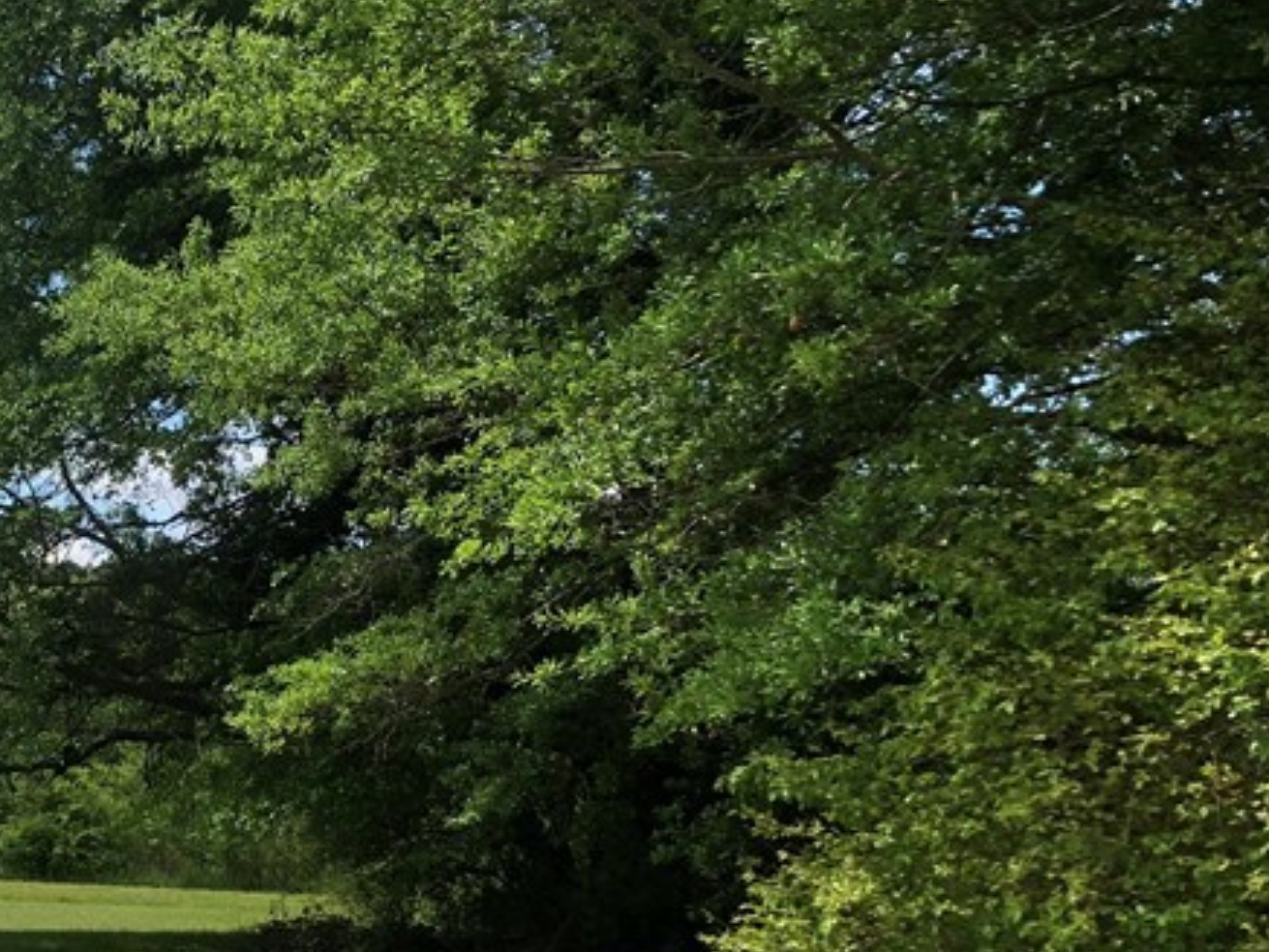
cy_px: 656
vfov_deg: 21.5
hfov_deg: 26.1
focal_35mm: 68
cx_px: -163
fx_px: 2494
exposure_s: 1/1389
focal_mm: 3.99
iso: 20
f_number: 1.8
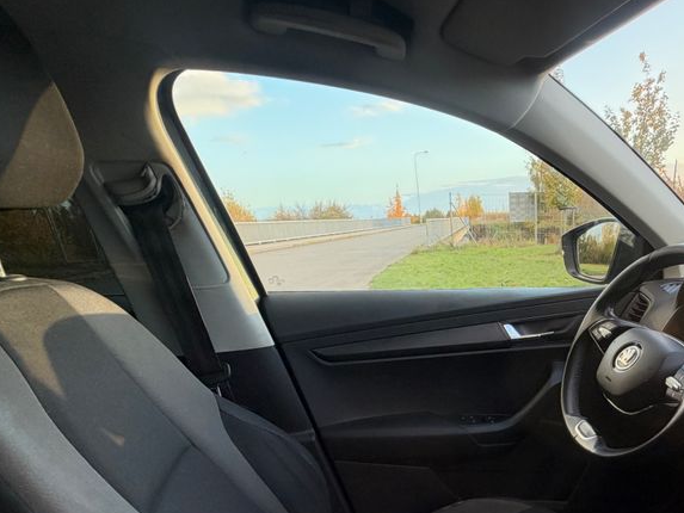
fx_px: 494
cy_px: 416
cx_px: 506
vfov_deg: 51.2
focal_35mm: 25
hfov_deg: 65.5
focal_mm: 2.22
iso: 125
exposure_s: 1/121
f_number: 2.2
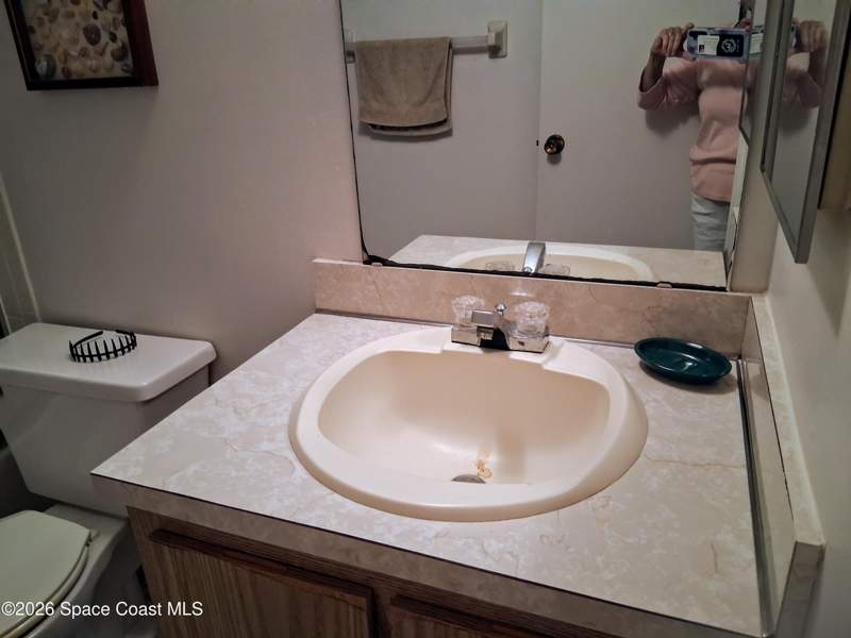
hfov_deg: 67.3
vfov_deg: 53.1
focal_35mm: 26
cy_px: 319
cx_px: 426
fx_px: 639
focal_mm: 3.98
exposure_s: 1/60
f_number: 1.8
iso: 500
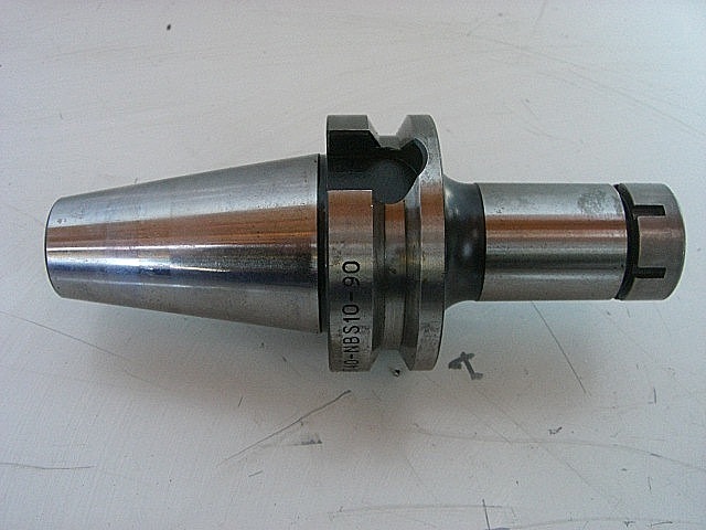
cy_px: 265
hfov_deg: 49.0
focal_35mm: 38
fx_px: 775
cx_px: 353
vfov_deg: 37.7
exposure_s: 1/80
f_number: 2.7
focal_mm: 6.2
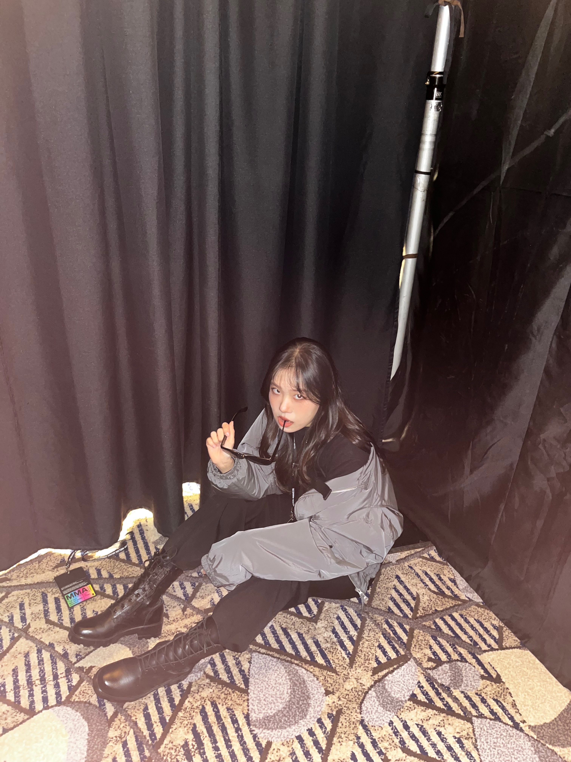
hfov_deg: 53.1
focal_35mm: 26
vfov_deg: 67.3
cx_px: 286
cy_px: 381
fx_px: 572
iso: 125
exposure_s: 1/4
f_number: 1.6
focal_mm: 5.1
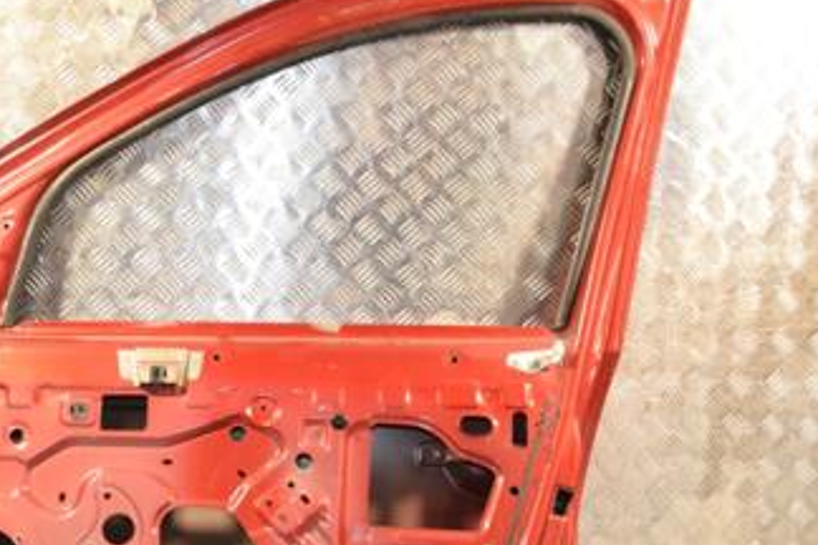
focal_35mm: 50
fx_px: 1136
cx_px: 308
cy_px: 386
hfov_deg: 39.3
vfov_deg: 26.7
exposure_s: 1/200
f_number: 5
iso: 800
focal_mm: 18
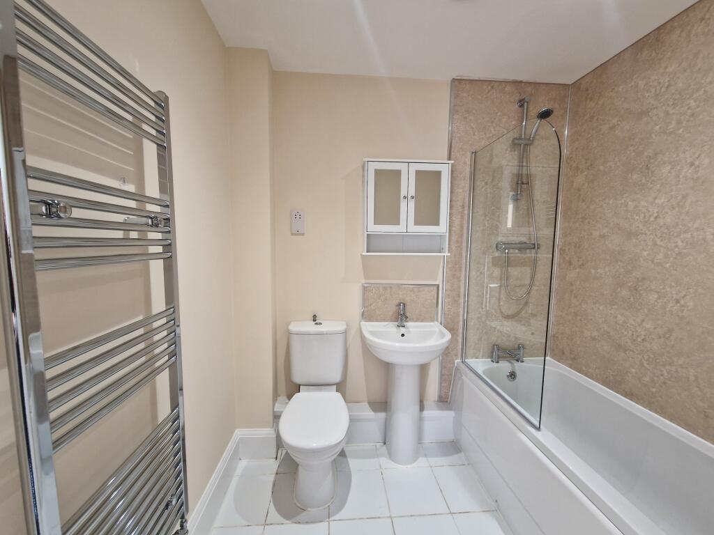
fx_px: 268
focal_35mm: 13
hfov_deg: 106.2
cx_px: 357
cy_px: 268
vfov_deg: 89.9
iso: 200
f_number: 2.2
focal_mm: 2.2
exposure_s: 1/50
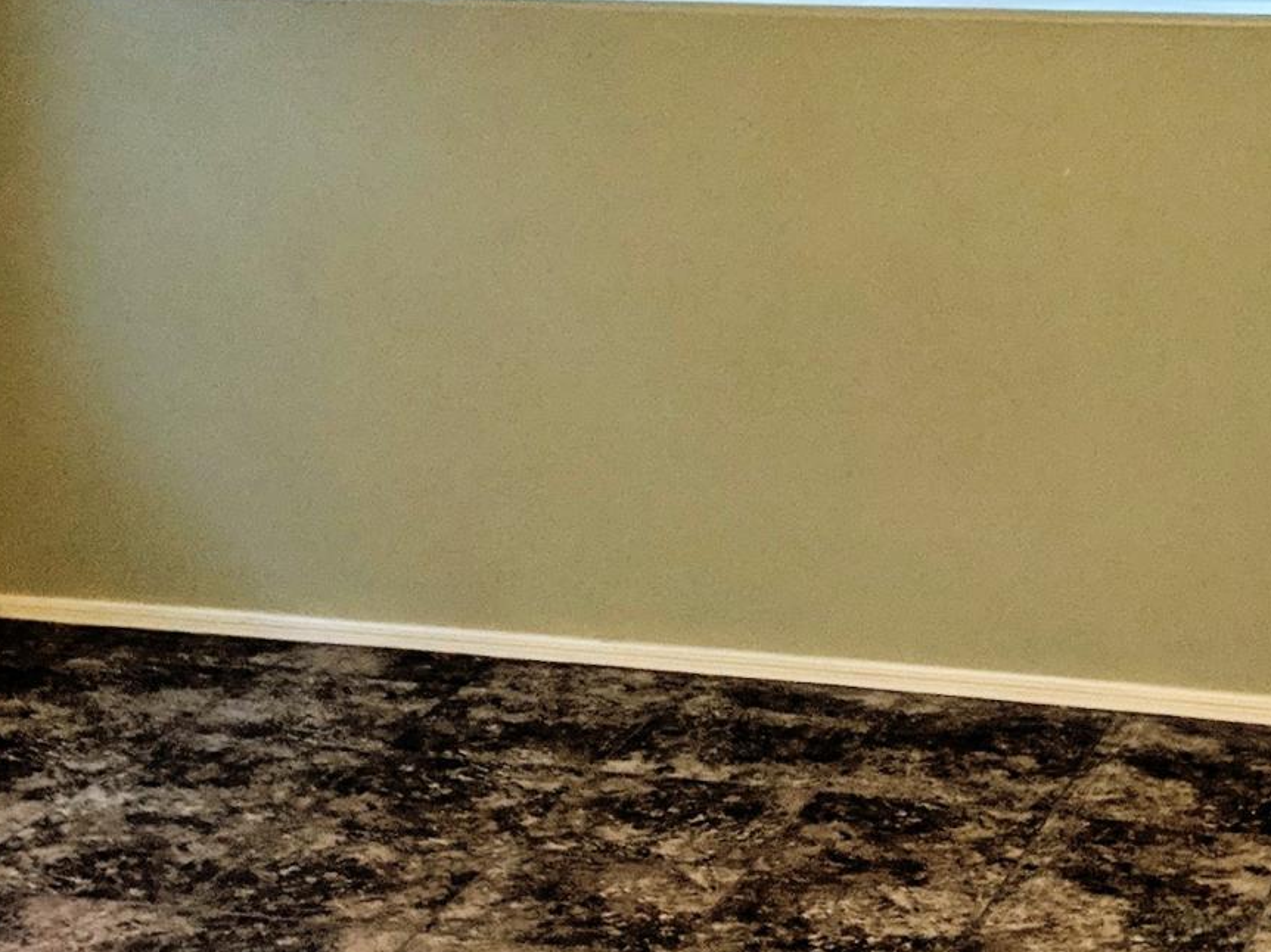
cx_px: 755
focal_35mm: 94
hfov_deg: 20.8
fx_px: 3450
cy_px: 323
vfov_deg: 15.7
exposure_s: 1/125
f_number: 1.8
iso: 114
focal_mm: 4.44
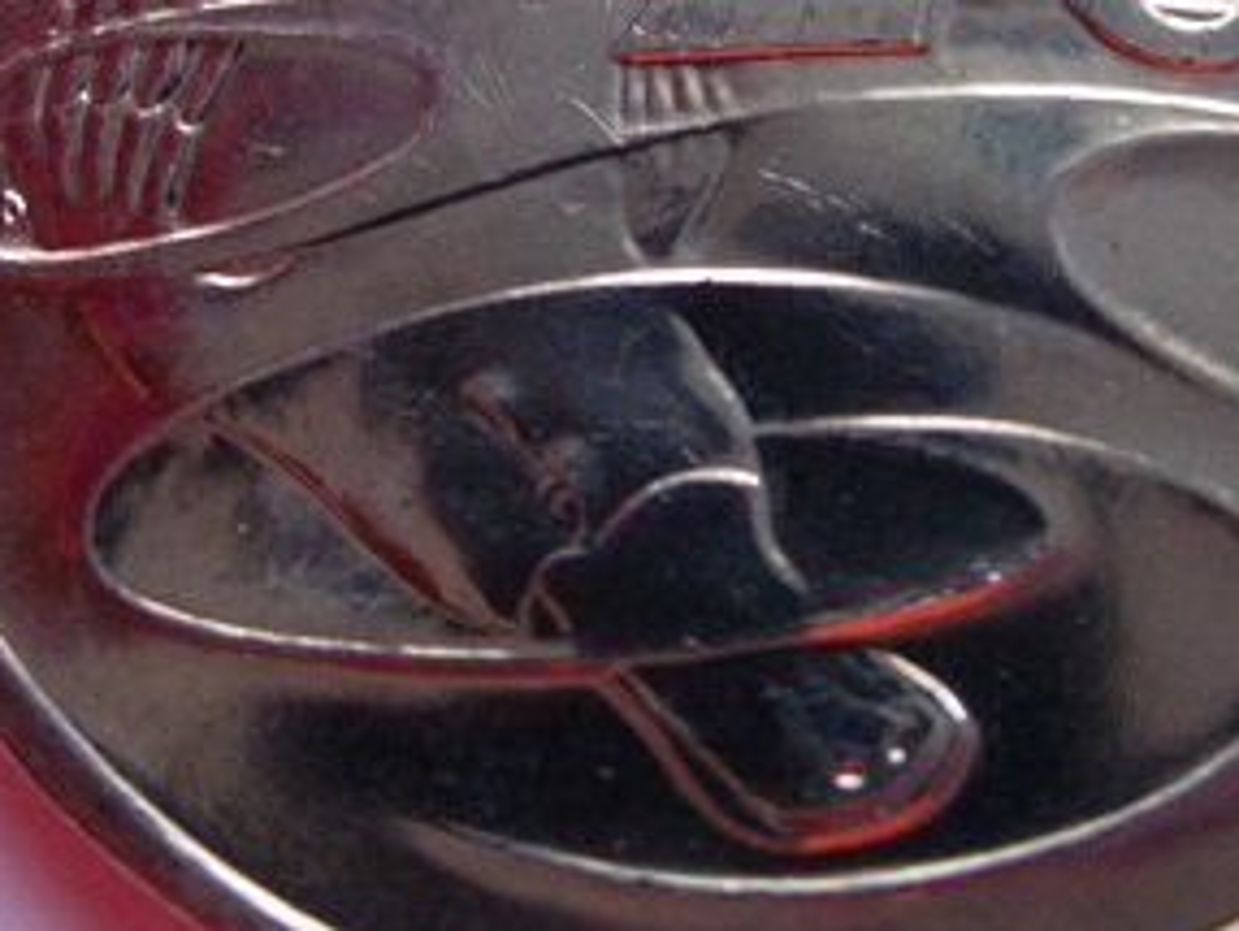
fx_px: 3081
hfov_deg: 22.7
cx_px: 637
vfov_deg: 17.0
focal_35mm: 86
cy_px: 152
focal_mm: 7.8
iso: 200
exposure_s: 1/30.2
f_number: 2.8
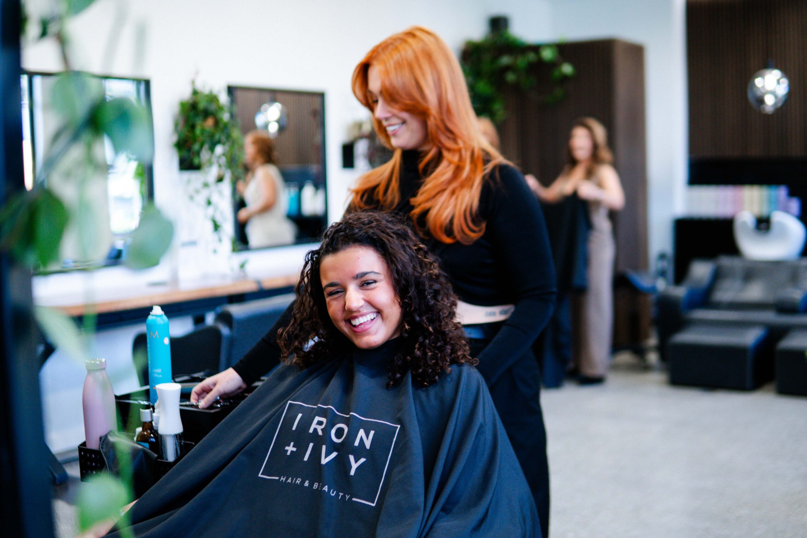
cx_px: 404
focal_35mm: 45
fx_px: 1009
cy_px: 269
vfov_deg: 29.9
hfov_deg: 43.6
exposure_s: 1/500
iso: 400
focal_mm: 30
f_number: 1.4
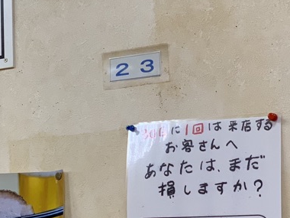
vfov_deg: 10.6
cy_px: 121
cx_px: -69
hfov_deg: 13.7
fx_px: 1173
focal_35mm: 140
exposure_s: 1/100
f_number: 2.4
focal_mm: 6
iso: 125
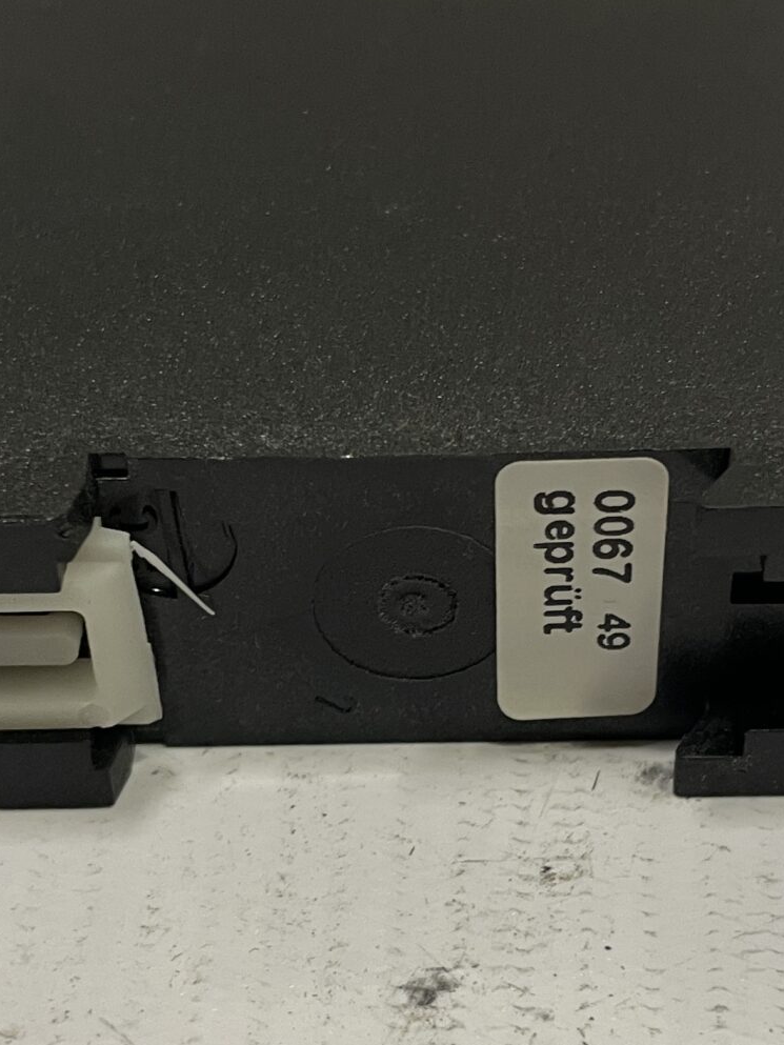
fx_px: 2023
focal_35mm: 67
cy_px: 699
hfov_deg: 21.9
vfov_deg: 28.8
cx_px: 399
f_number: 1.6
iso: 125
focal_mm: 4.2
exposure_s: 1/60
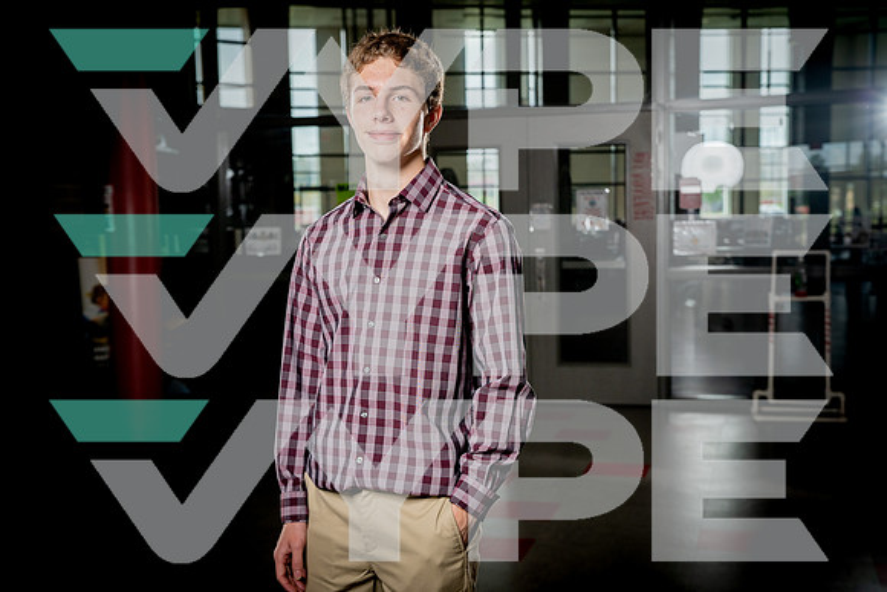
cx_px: 444
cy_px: 296
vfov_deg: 26.5
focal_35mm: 51
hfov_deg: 38.9
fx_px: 1257
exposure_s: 1/250
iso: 250
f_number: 4.5
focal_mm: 51
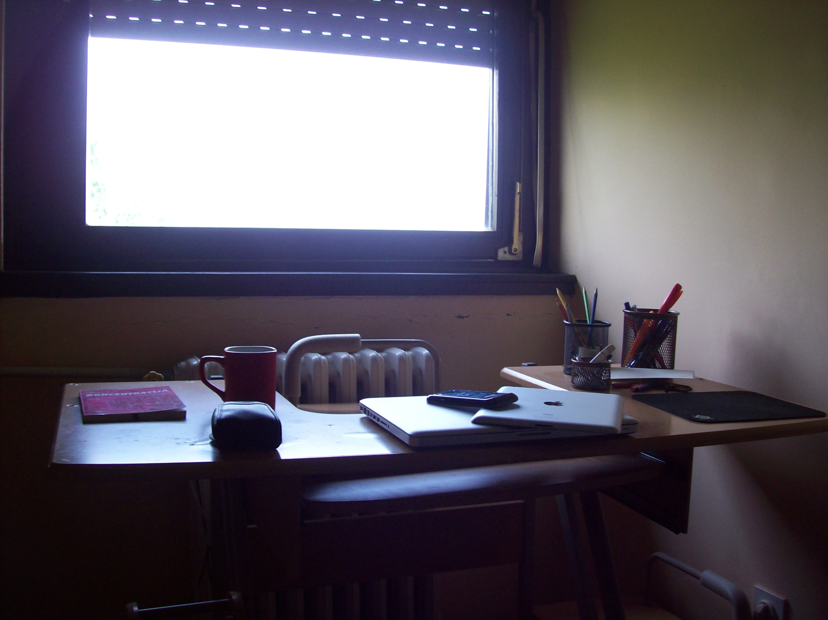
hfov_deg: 51.4
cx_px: 414
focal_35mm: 36
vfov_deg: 39.6
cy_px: 310
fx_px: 861
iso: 80
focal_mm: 6
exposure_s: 1/69.8
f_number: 2.7
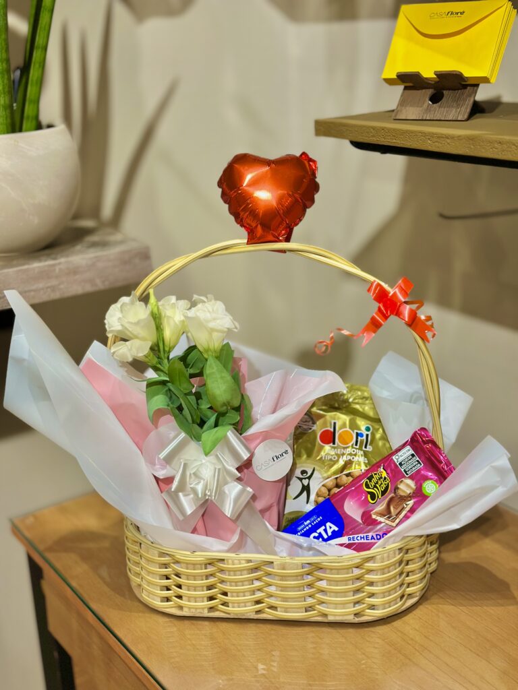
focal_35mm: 48
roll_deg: +1.8
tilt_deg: -19.0
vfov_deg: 39.7
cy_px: 345
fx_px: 958
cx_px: 259
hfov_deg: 30.3
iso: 100
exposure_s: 1/60
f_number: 1.78
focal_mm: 6.86
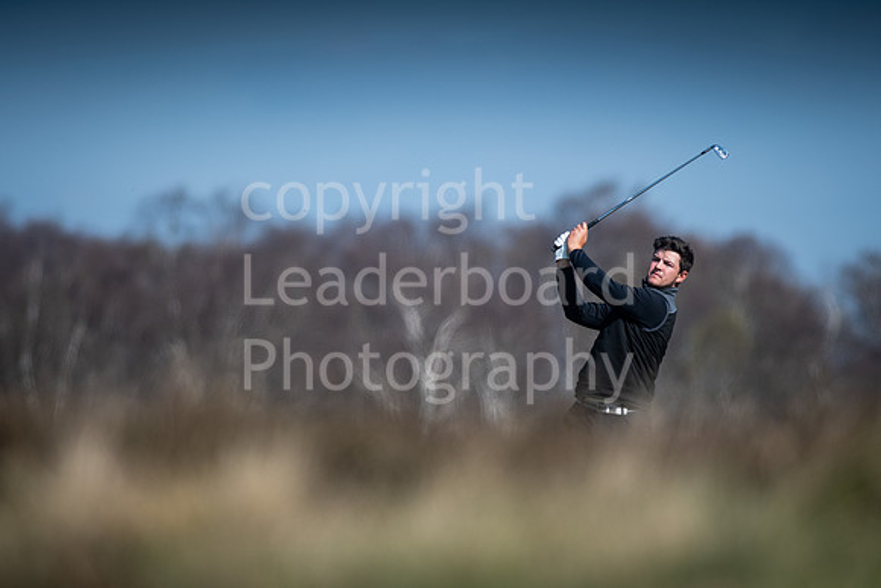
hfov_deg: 4.6
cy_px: 294
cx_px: 440
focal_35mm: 450
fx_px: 11015
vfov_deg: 3.1
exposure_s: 1/3200
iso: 400
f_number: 4
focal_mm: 300
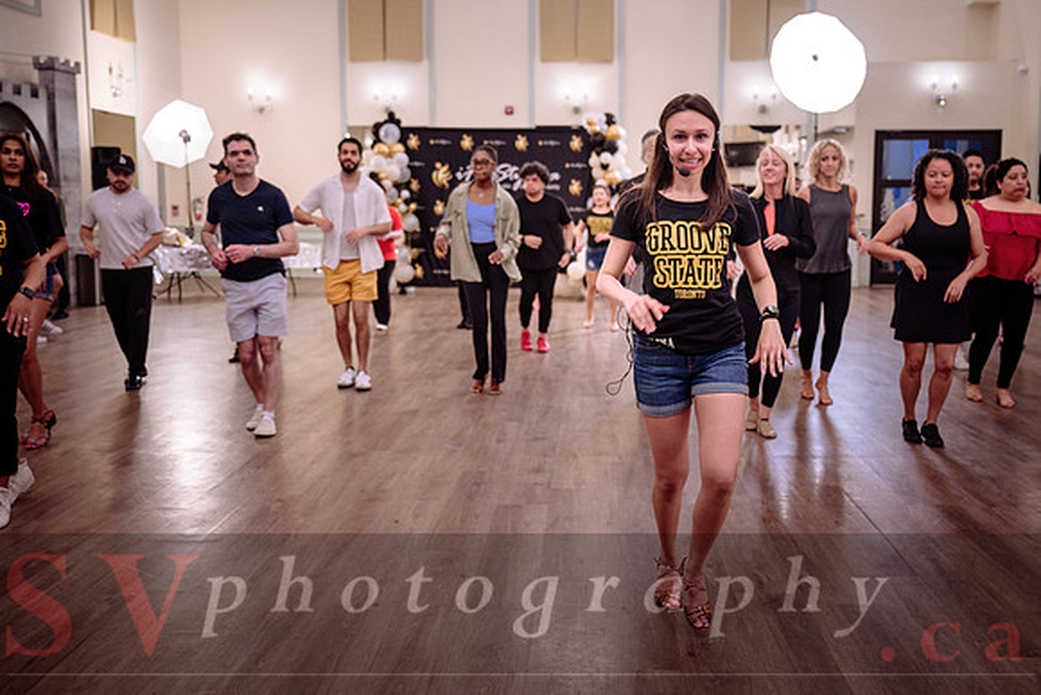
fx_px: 1059
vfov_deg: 36.3
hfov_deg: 52.3
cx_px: 560
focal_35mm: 37
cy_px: 329
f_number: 2.8
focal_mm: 33.5
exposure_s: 1/125
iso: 800
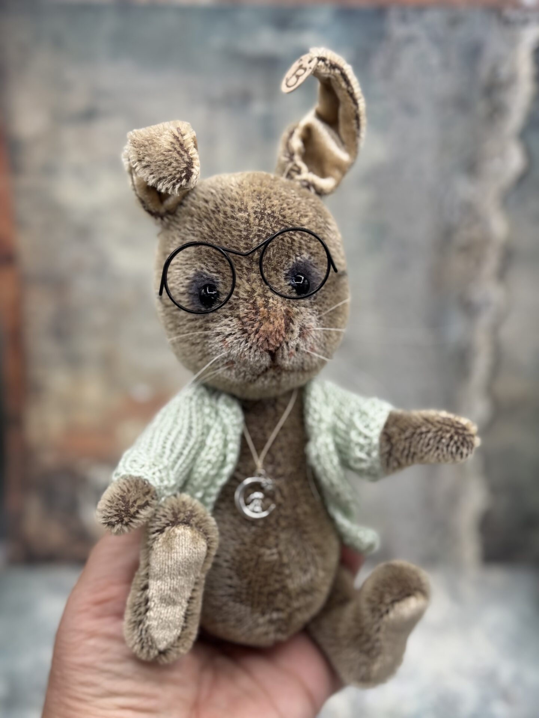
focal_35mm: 48
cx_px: 270
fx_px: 997
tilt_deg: -26.9
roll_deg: -2.8
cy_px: 359
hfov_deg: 30.3
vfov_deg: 39.7
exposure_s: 1/100
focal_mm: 6.76
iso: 50
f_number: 1.78
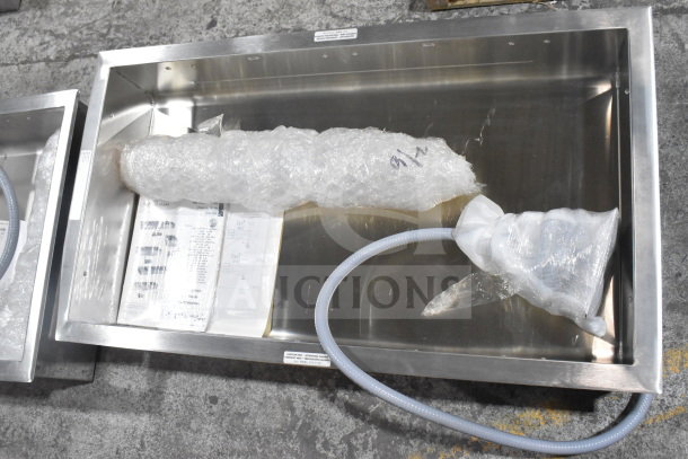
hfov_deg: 57.2
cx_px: 344
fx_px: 631
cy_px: 230
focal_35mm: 33
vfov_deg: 40.0
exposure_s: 1/320
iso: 6400
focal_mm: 22
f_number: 9
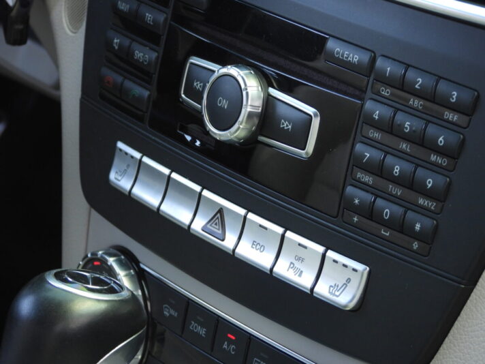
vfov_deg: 10.2
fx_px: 2032
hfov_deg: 13.6
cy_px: 182
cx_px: 242
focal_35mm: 145
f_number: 4
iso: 250
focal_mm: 26.1
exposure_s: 1/60
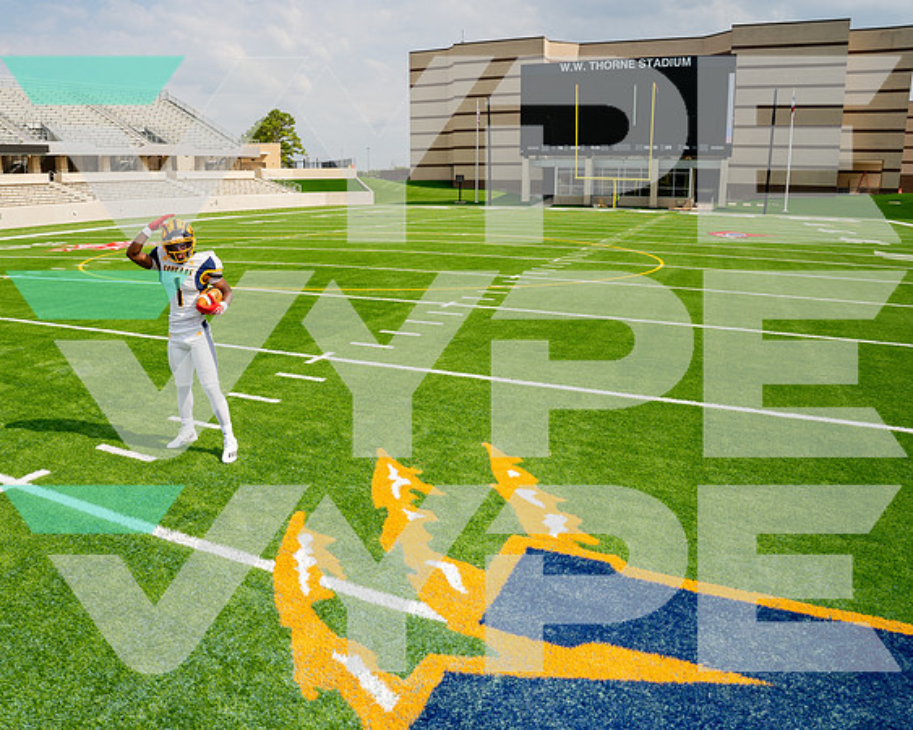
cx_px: 304
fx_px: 704
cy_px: 363
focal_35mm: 26
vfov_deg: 54.8
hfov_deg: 64.2
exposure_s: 1/250
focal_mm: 20
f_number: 8
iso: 100
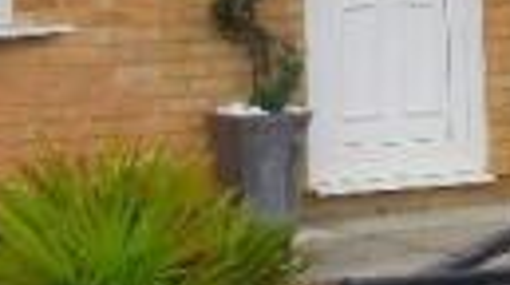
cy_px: -267
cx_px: 42
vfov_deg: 5.3
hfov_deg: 9.7
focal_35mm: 222
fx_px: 2997
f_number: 5
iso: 160
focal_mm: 8.1
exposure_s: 1/800
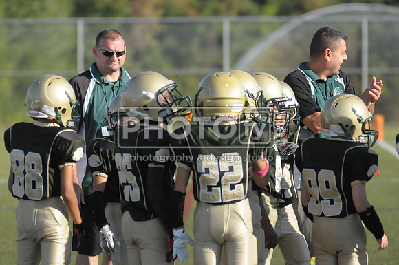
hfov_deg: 6.3
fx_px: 3652
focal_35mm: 330
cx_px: 200
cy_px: 132
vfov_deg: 4.2
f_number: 4
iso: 1600
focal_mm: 220
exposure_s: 1/6400
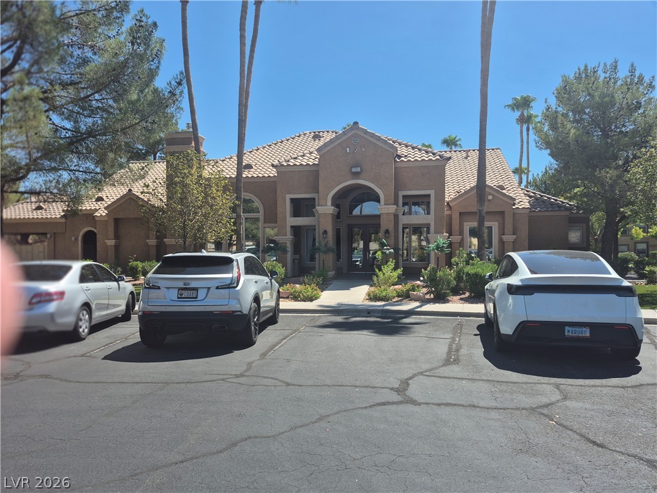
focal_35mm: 23
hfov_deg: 73.9
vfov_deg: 58.9
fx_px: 437
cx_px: 328
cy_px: 246
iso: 25
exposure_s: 1/1440
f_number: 1.8
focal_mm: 5.4
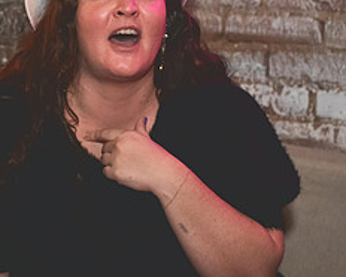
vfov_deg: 12.3
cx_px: 11
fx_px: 1281
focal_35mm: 125
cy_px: 93
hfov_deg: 15.1
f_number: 3.2
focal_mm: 50
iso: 3200
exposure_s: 1/125
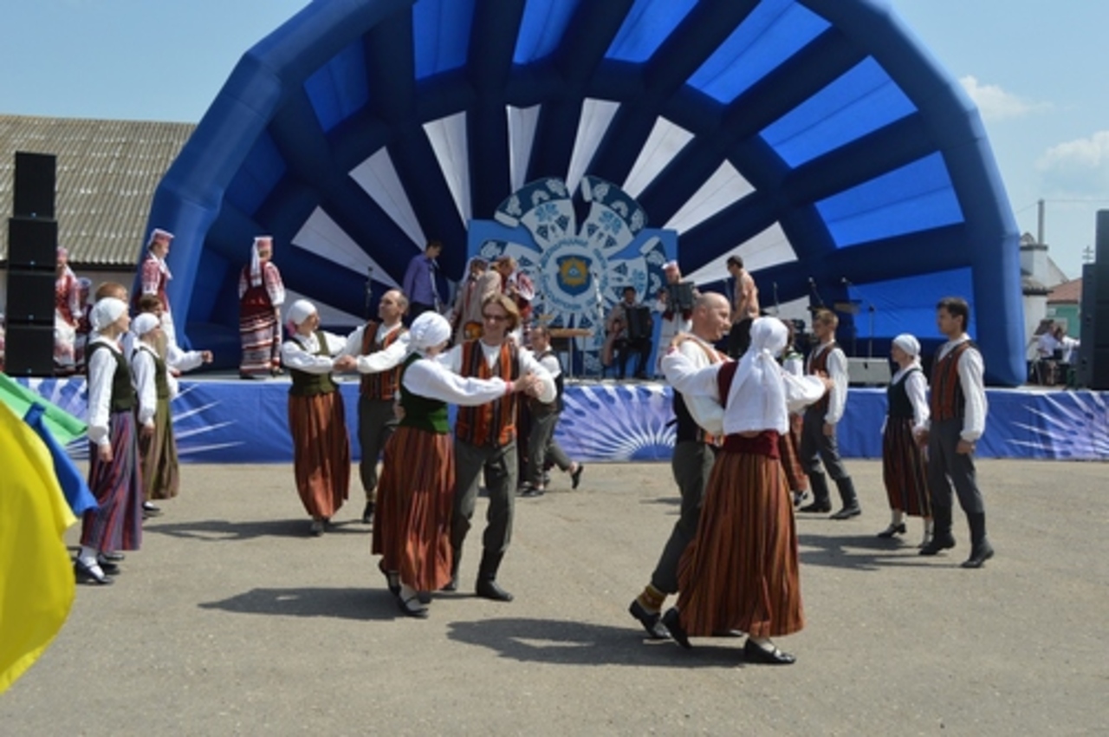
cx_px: 554
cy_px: 368
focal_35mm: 39
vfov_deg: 34.1
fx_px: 1200
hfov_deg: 49.6
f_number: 6.3
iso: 400
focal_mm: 26
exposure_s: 1/1600
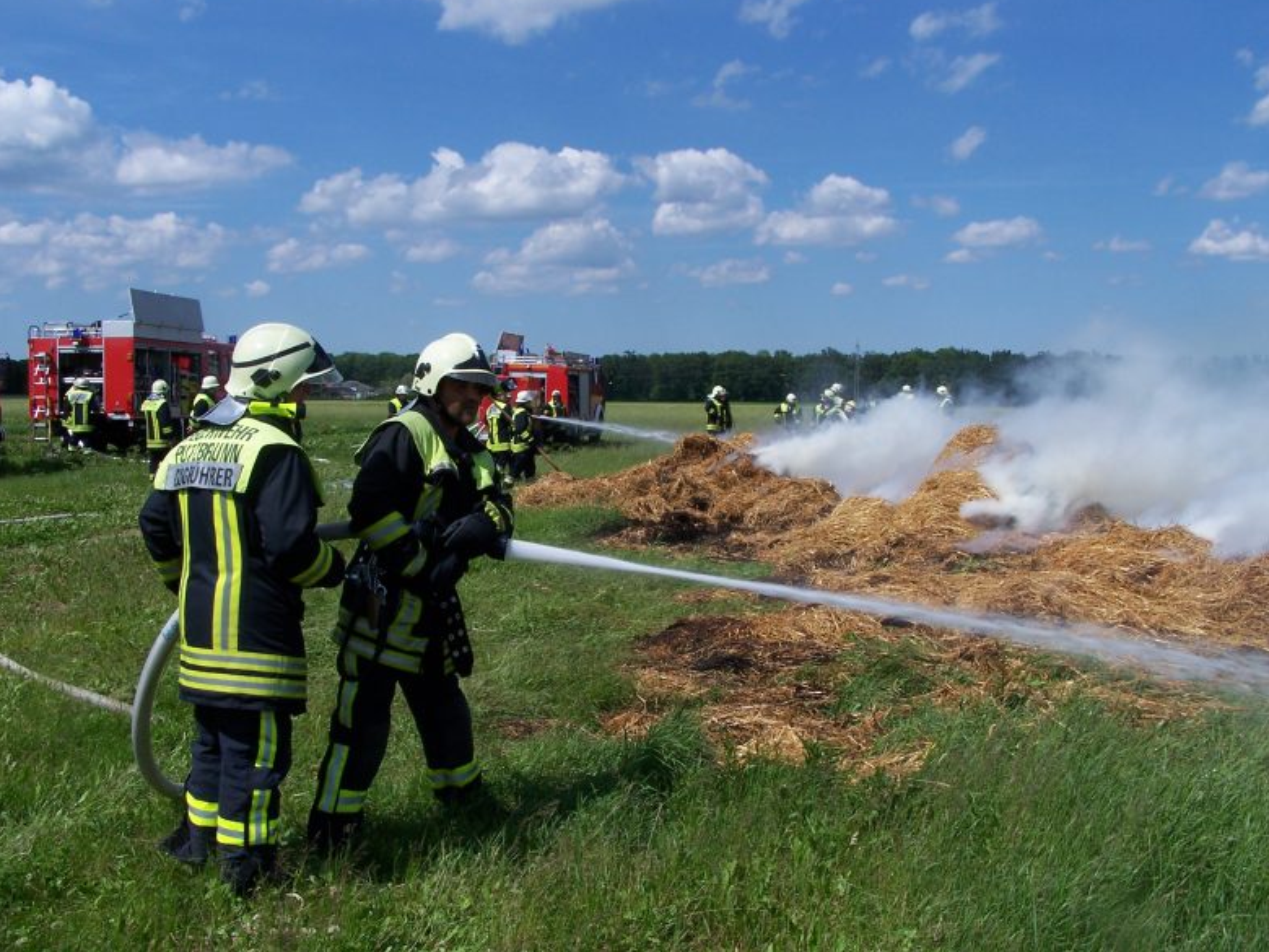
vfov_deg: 35.1
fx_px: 1503
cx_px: 621
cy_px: 465
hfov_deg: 45.8
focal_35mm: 41
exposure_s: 1/640
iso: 80
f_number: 5.6
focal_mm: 6.7
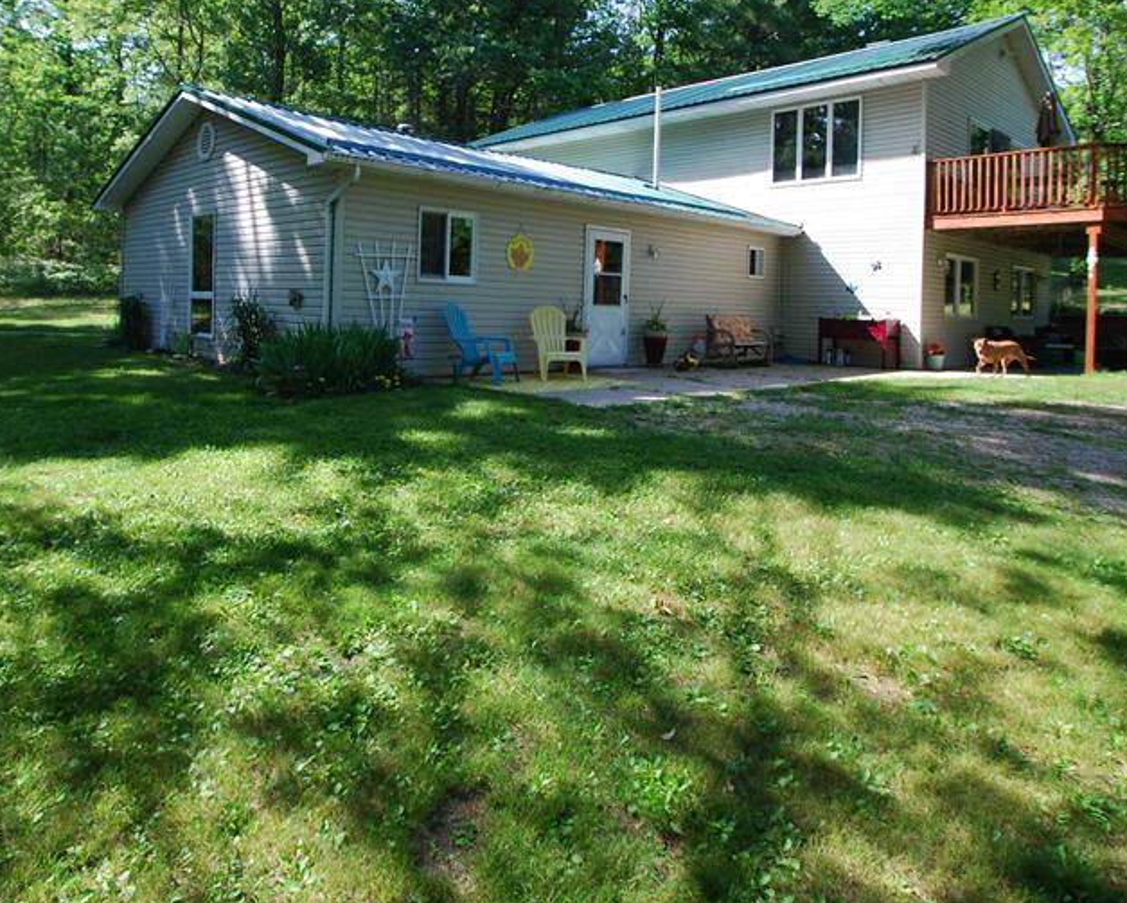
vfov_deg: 59.5
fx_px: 767
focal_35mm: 23
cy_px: 303
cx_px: 534
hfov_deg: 72.5
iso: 110
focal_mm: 10
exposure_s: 1/125
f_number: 5.6
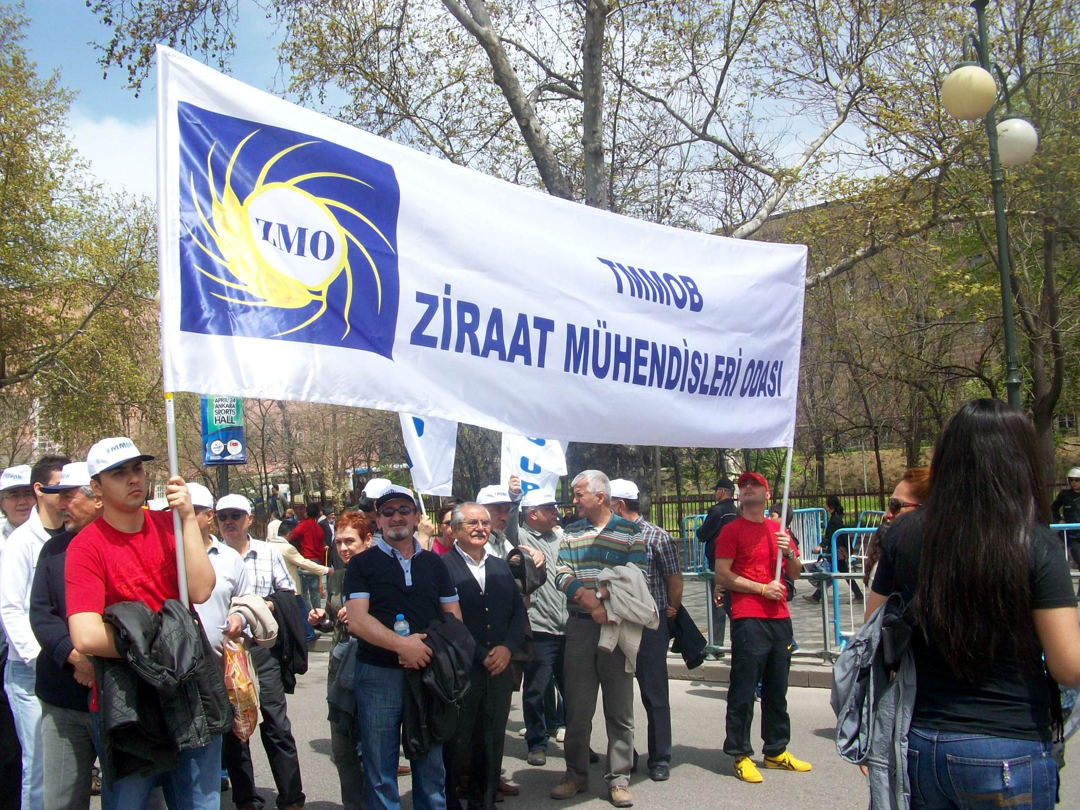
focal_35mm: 34
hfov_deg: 54.0
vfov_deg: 41.8
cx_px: 540
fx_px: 1061
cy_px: 405
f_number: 5.5
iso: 80
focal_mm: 5.7
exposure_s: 1/302
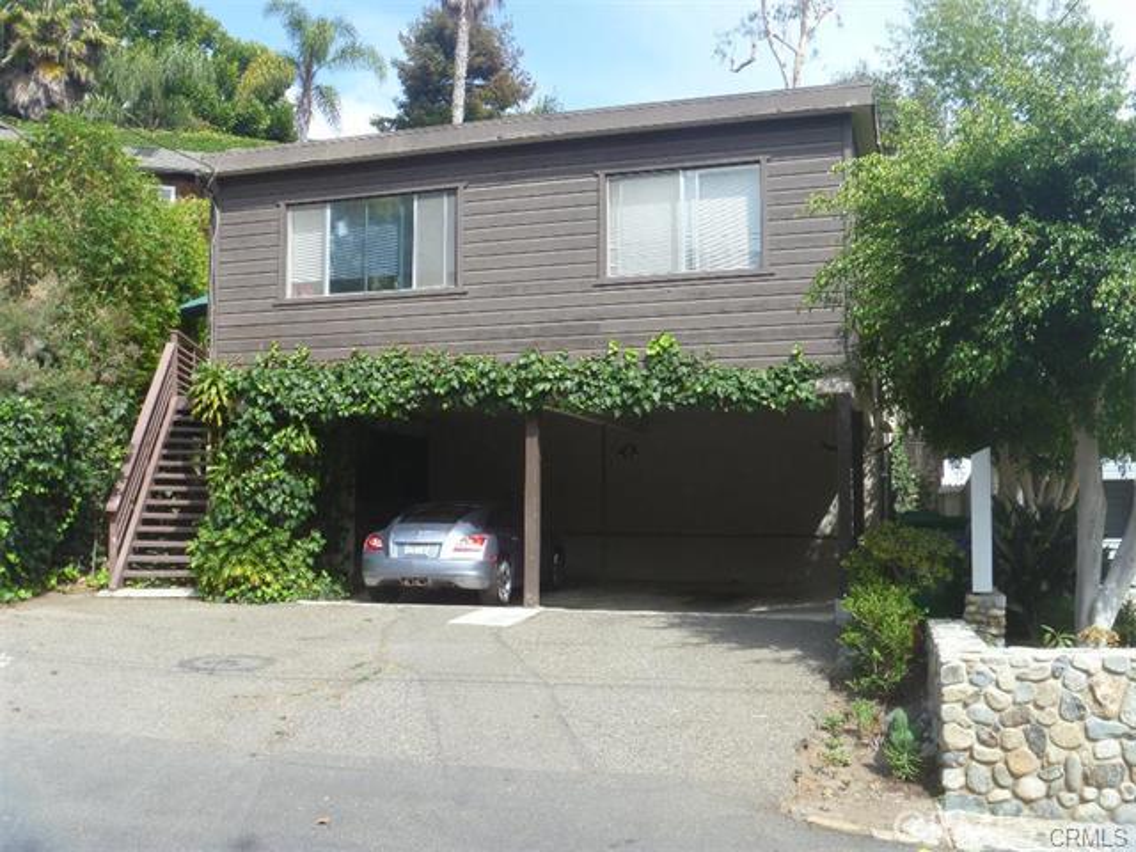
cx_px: 568
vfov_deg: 40.7
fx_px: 1149
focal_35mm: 35
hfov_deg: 52.6
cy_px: 426
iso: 80
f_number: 4.5
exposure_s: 1/160
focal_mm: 6.3
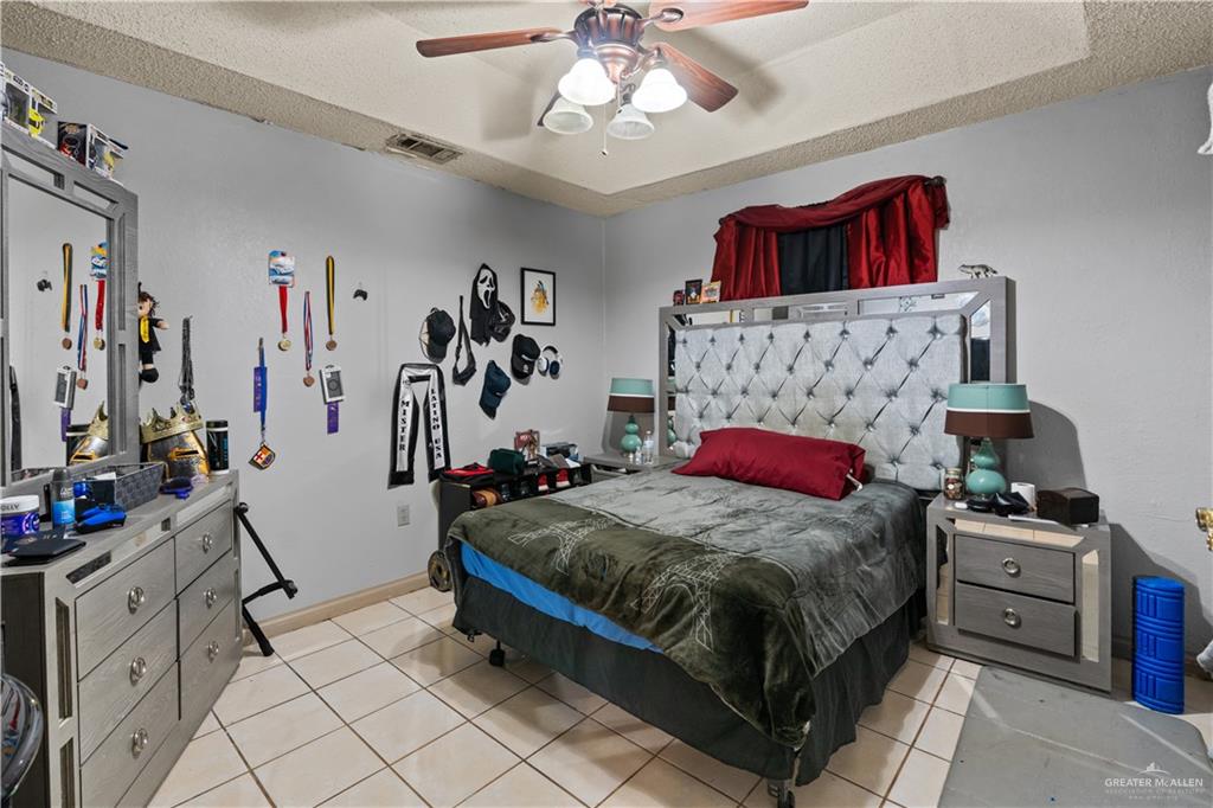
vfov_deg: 73.7
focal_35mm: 16
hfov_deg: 96.8
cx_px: 606
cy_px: 404
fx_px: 539
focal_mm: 16
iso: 500
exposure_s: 1/3
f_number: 5.6
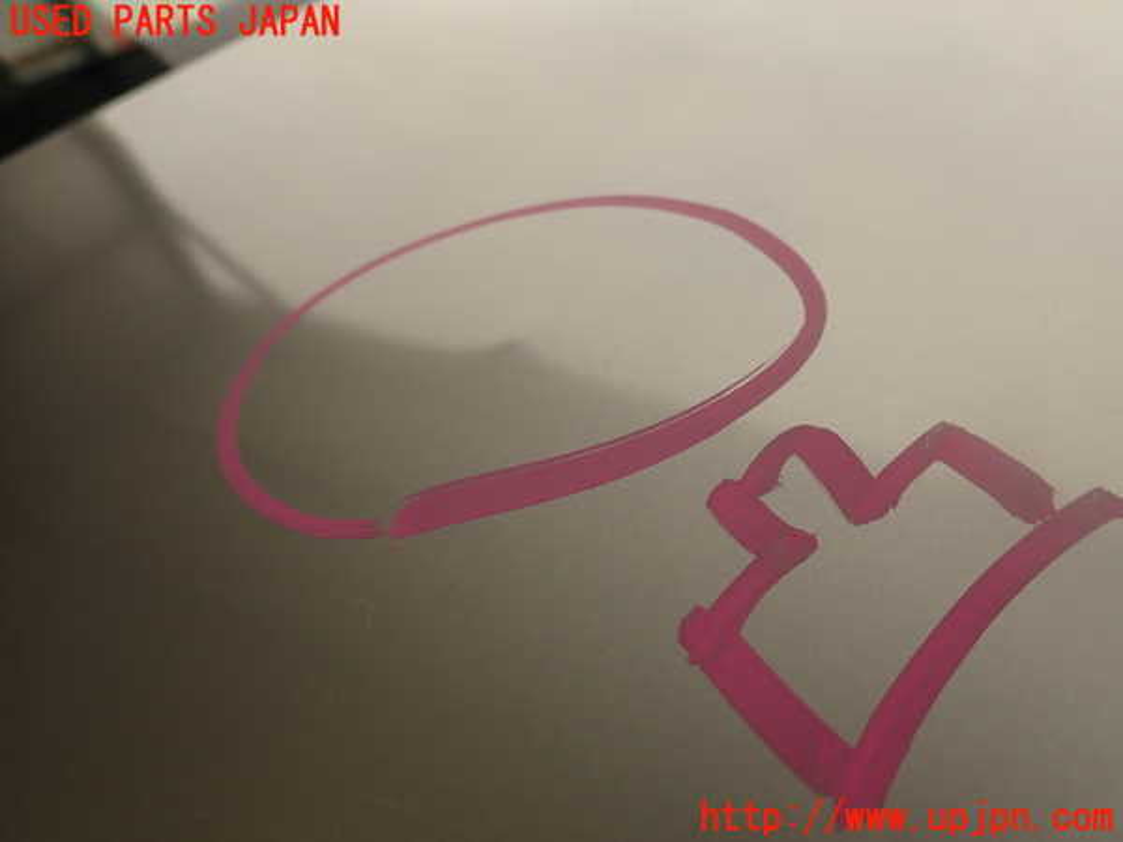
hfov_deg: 69.4
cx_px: 562
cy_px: 421
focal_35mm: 25
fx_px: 811
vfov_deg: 54.9
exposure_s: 1/160
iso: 100
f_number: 8
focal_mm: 4.5
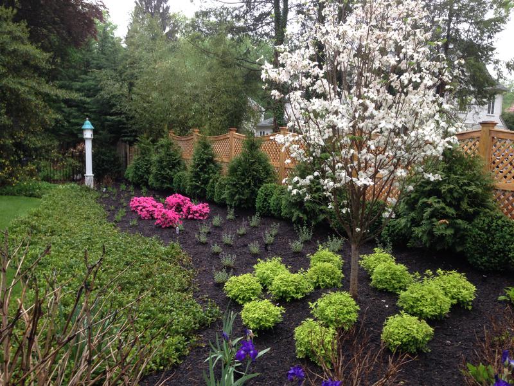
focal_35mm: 33
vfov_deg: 42.9
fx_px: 490
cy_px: 193
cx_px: 257
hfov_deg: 55.4
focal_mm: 4.12
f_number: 2.4
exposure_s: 1/30
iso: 50
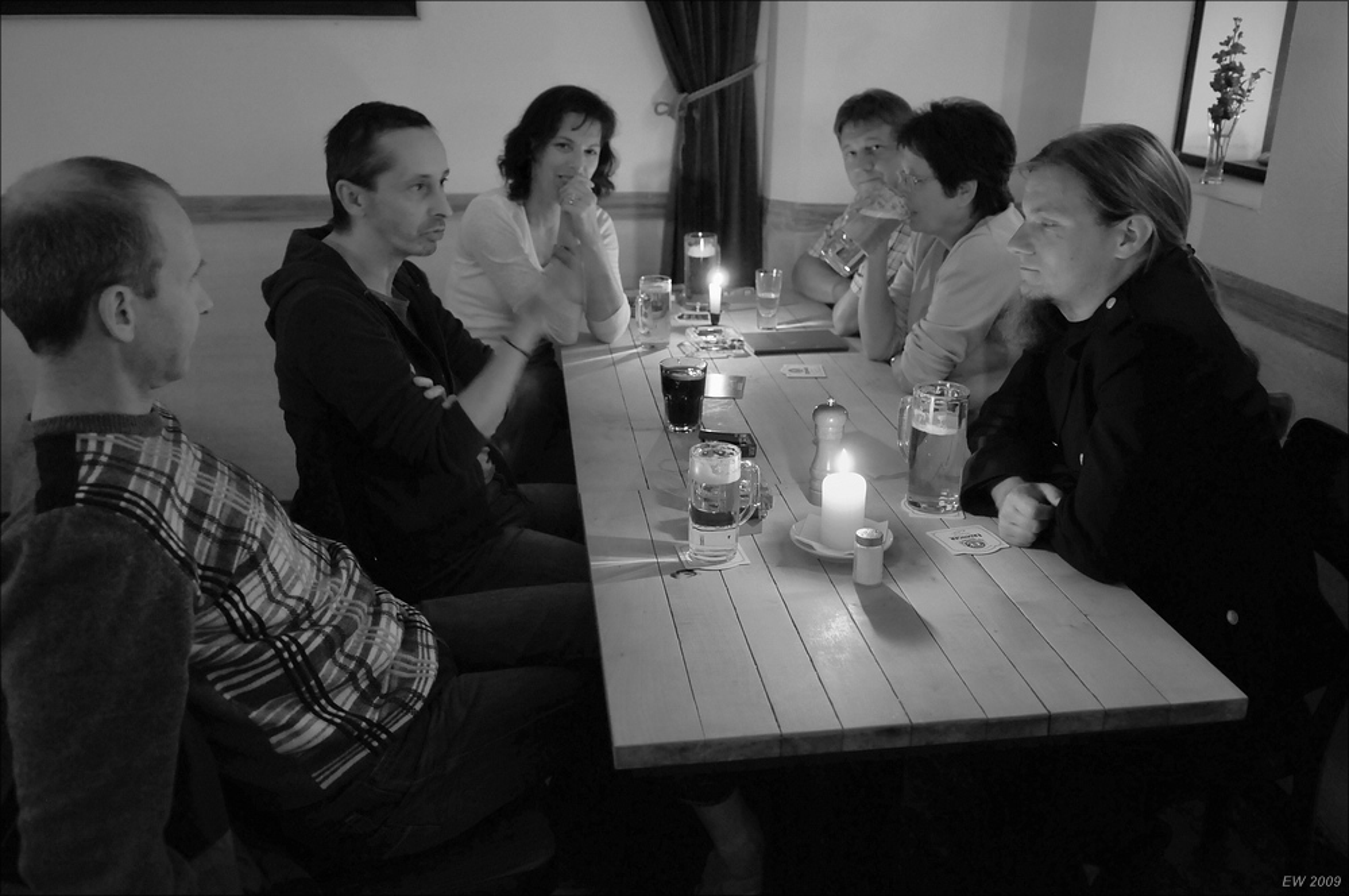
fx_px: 1235
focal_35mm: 33
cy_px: 448
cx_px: 674
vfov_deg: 39.9
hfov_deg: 57.3
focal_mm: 22
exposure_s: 1/20
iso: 1600
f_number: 2.8
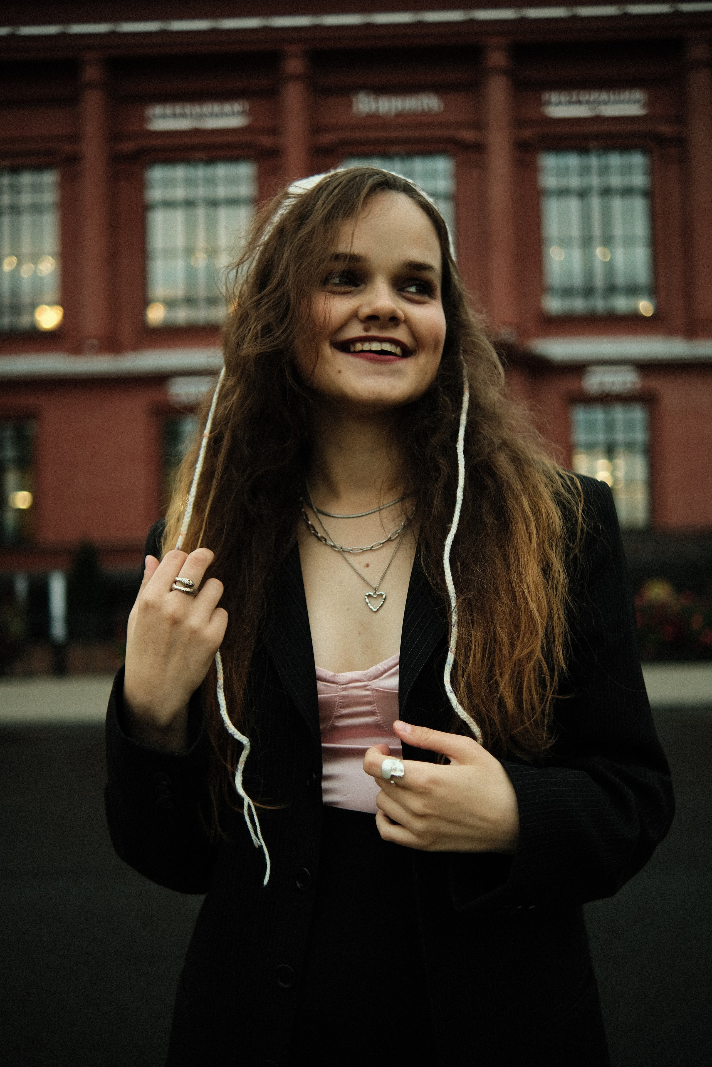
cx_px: 356
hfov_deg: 37.9
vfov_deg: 54.4
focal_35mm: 35
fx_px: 1038
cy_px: 534
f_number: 1.4
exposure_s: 1/1000
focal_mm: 23
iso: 640
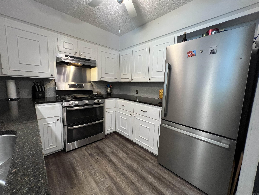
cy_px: 98
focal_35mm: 13
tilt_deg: -7.5
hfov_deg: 106.2
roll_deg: -2.3
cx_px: 130
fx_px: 97
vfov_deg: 89.9
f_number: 1.8
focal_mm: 1.57
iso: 400
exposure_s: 1/60
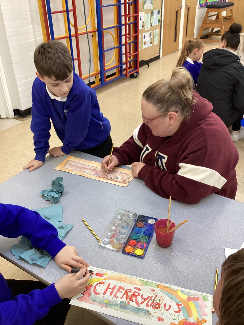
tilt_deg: -31.1
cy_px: 162
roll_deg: +2.6
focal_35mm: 31
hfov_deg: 45.4
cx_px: 122
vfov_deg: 58.4
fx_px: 291
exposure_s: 1/50
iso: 160
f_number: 2.4
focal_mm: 3.3
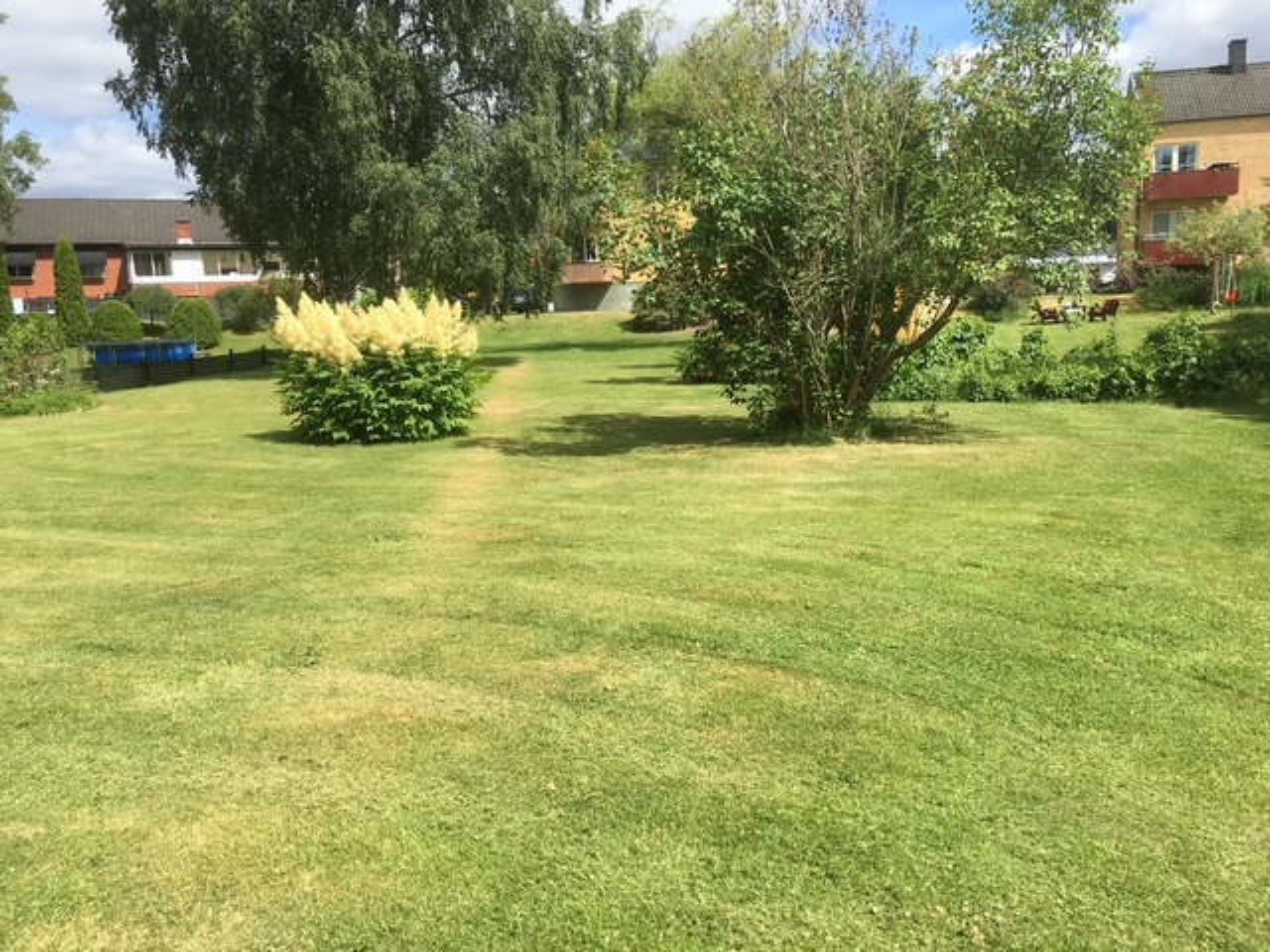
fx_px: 1064
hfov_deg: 61.7
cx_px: 635
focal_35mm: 29
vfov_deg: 48.2
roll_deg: +1.6
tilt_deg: -9.1
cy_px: 476
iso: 25
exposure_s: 1/1068
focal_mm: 4.15
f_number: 2.2
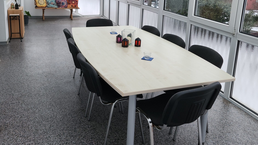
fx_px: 233
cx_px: 121
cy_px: 27
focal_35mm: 34
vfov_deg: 33.5
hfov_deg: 58.0
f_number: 1.8
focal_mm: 5.4
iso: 50
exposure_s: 1/50
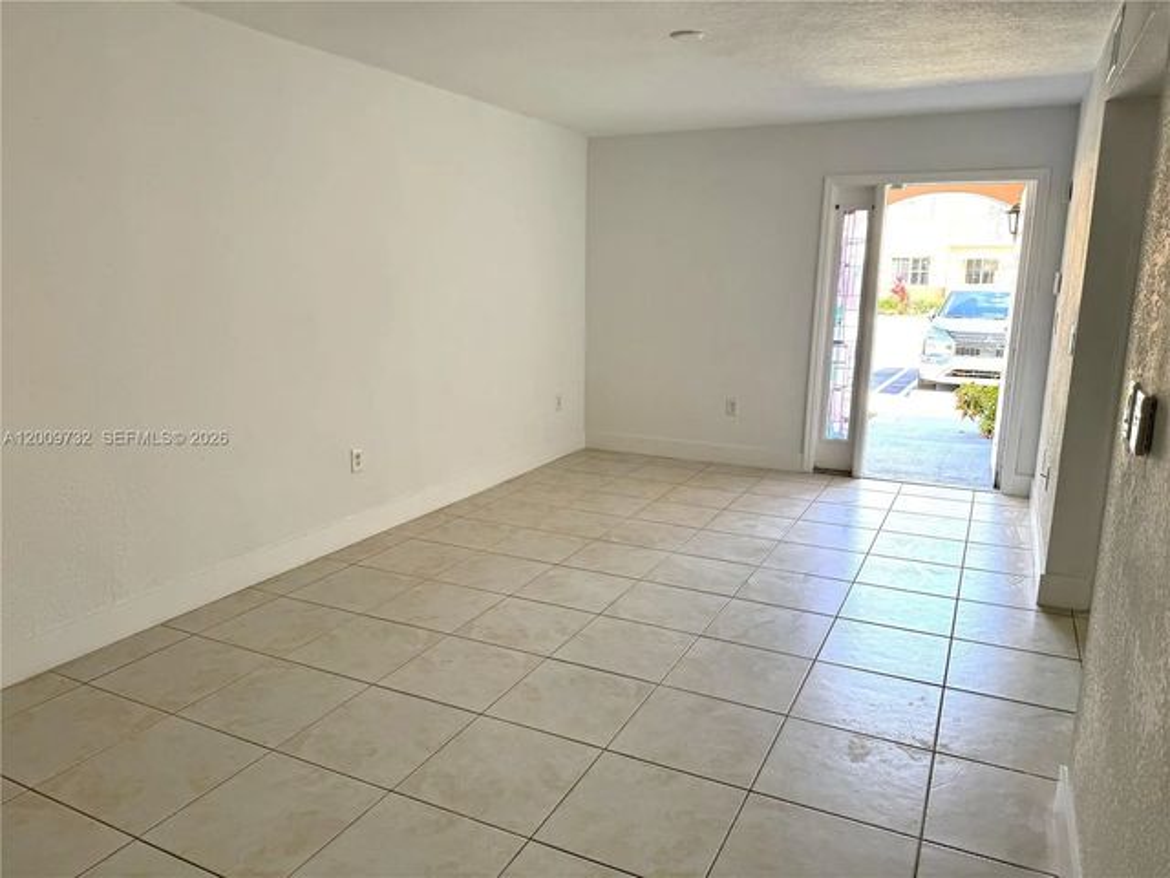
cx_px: 585
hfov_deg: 71.6
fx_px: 811
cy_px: 439
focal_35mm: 24
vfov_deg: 56.8
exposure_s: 1/134
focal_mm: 6.76
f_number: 1.78
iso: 100
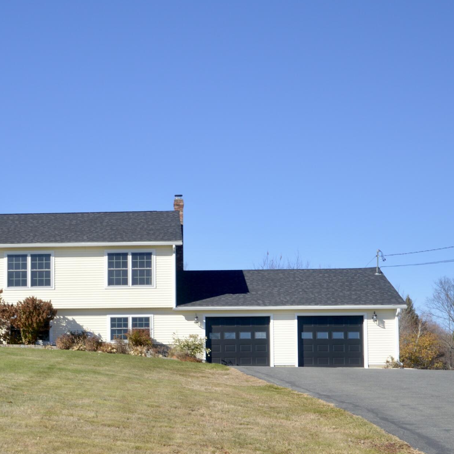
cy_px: 335
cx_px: 80
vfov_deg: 27.4
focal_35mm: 62
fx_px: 920
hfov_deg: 27.1
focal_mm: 20
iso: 100
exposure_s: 1/200
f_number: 8
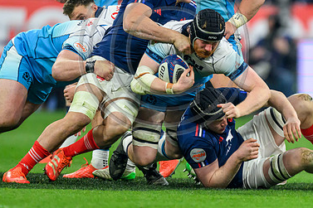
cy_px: 126
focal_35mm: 1267
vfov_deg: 1.1
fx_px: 11011
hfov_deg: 1.6
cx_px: 277
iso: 3200
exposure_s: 1/1600
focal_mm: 560
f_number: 4
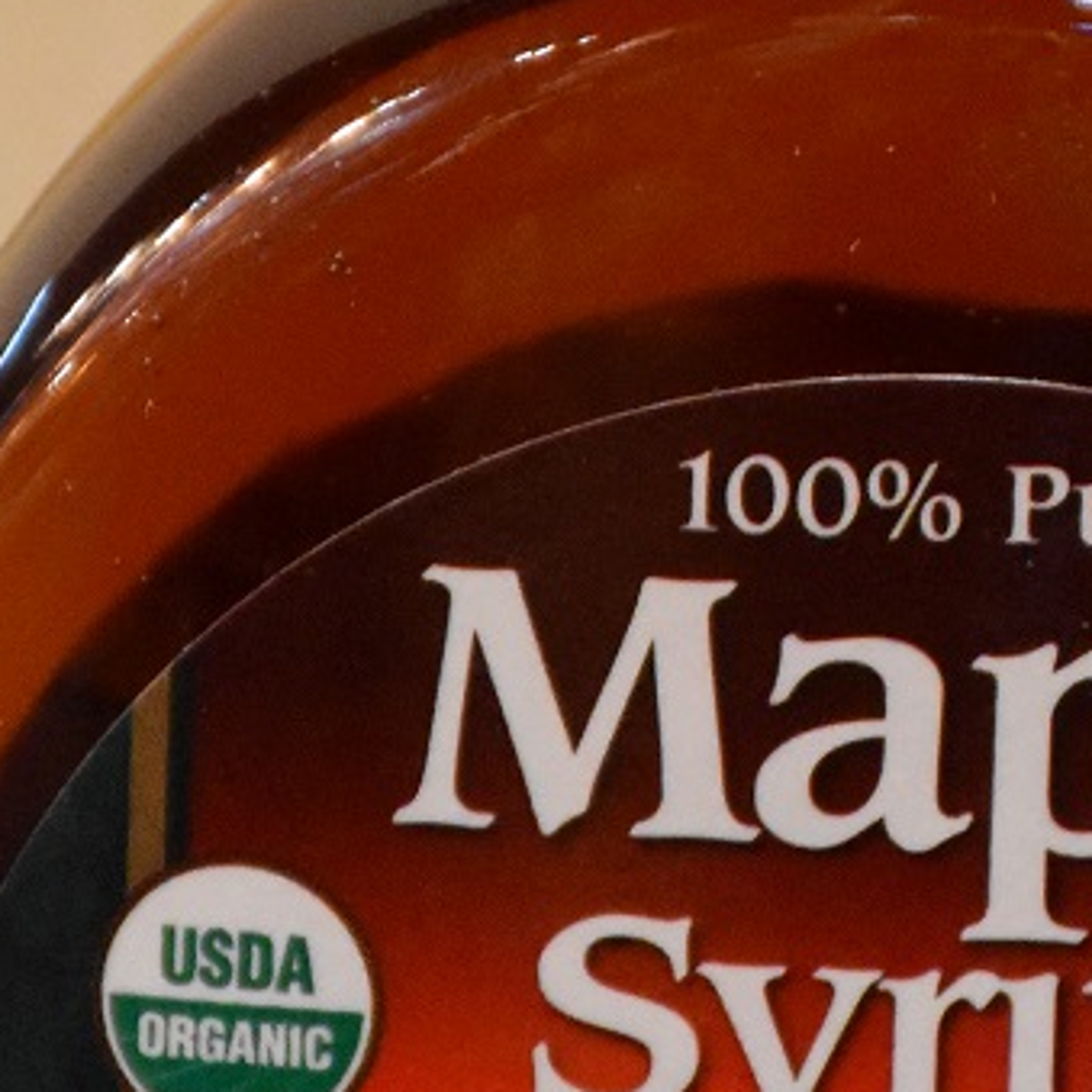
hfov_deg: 1.9
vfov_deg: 1.9
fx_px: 33799
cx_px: 1015
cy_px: 589
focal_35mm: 947
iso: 4500
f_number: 5.6
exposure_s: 1/125
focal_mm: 140
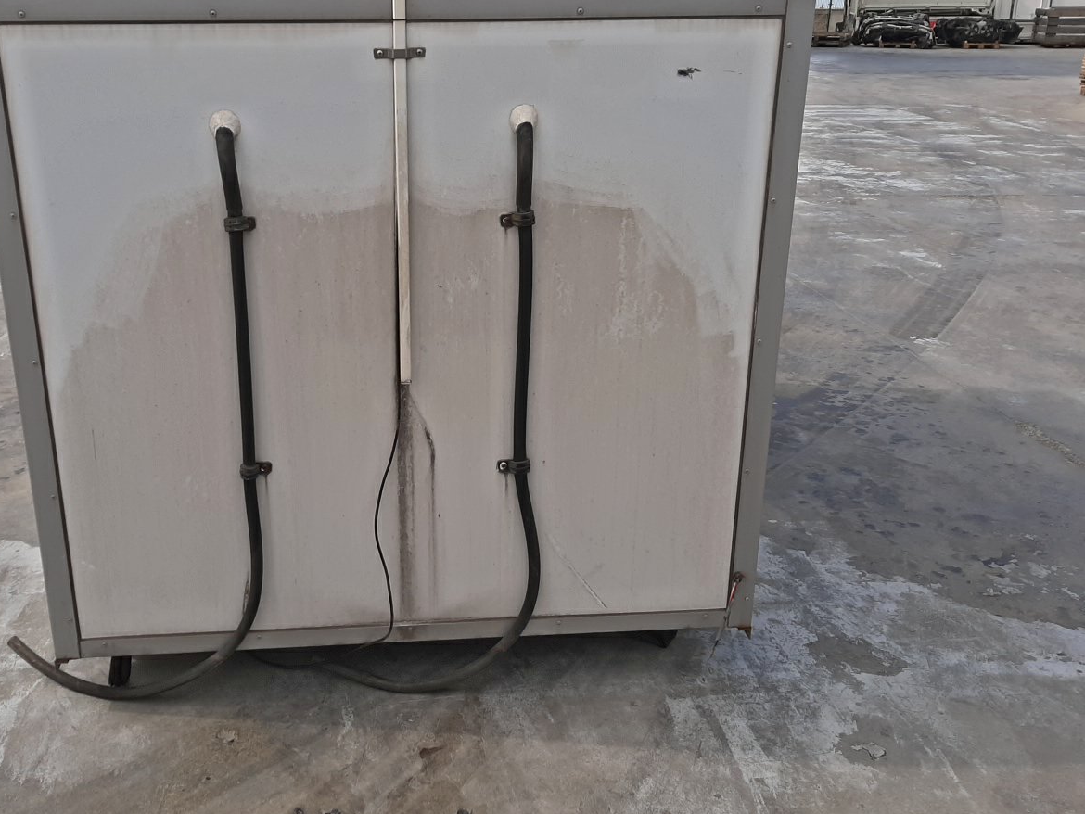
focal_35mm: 32
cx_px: 419
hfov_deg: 56.2
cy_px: 345
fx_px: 1003
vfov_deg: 44.0
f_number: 1.7
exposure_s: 1/1961
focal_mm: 3.93
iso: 40
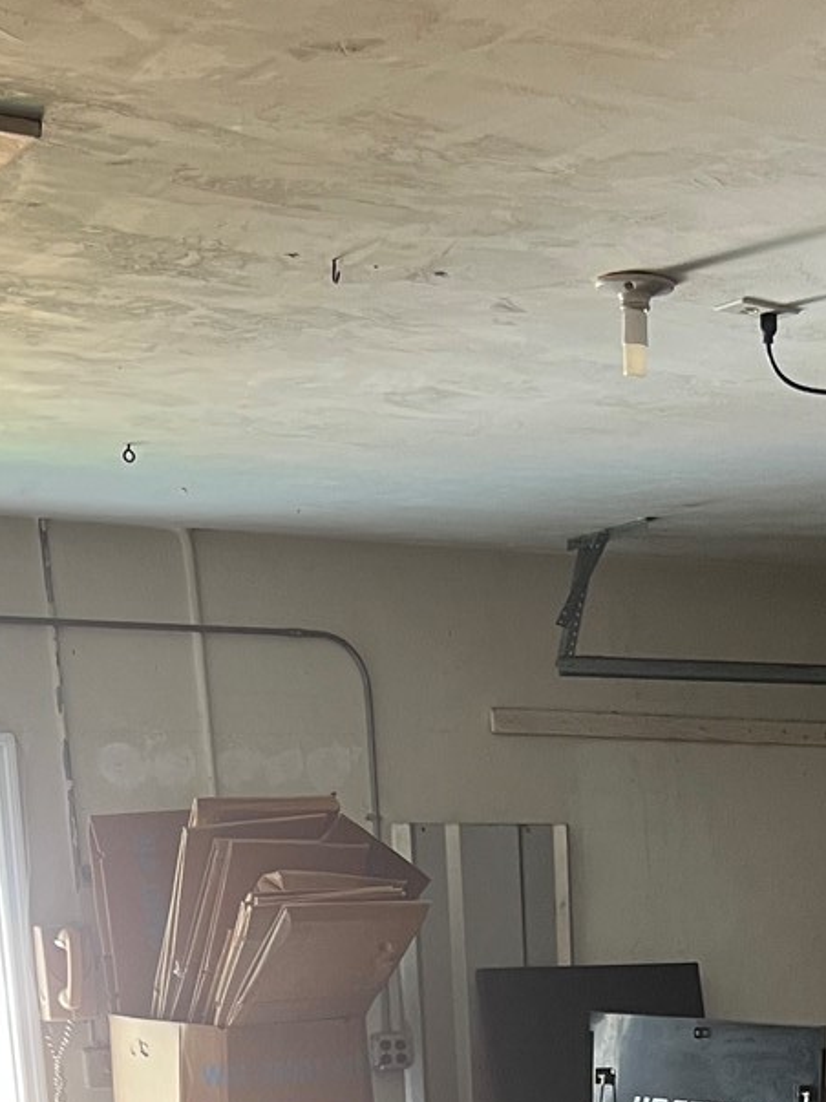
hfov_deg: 20.7
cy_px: 1391
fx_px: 2196
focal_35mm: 69
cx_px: 799
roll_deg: +2.6
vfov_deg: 24.9
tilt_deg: -14.7
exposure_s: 1/60
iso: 160
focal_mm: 5.7
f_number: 1.5
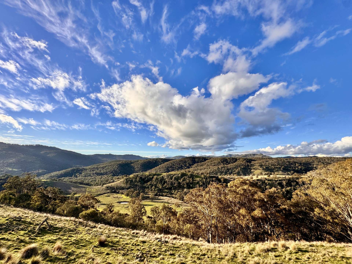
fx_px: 142
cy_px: 132
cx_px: 176
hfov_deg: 102.1
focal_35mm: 14
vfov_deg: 85.7
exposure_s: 1/1976
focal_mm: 2.22
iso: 50
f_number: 2.2
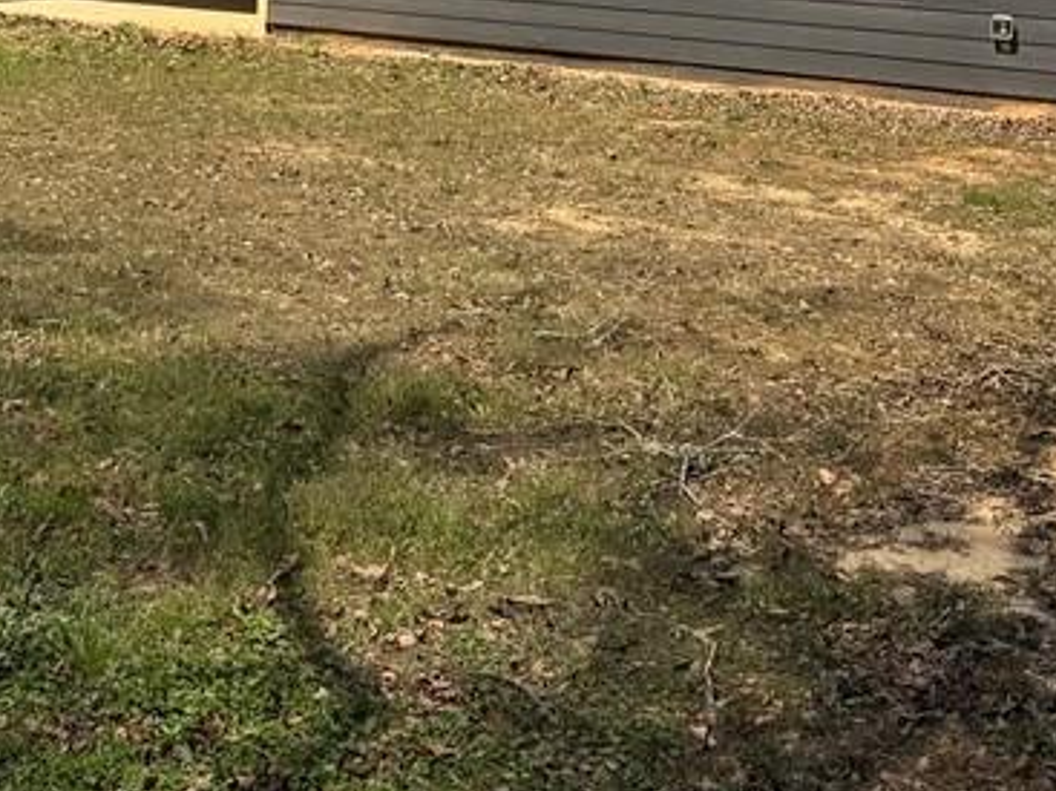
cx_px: 440
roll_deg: -1.5
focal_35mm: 67
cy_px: -210
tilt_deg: -0.1
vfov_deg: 20.2
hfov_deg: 28.9
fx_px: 2043
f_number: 1.78
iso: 80
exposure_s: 1/4673
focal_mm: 6.76
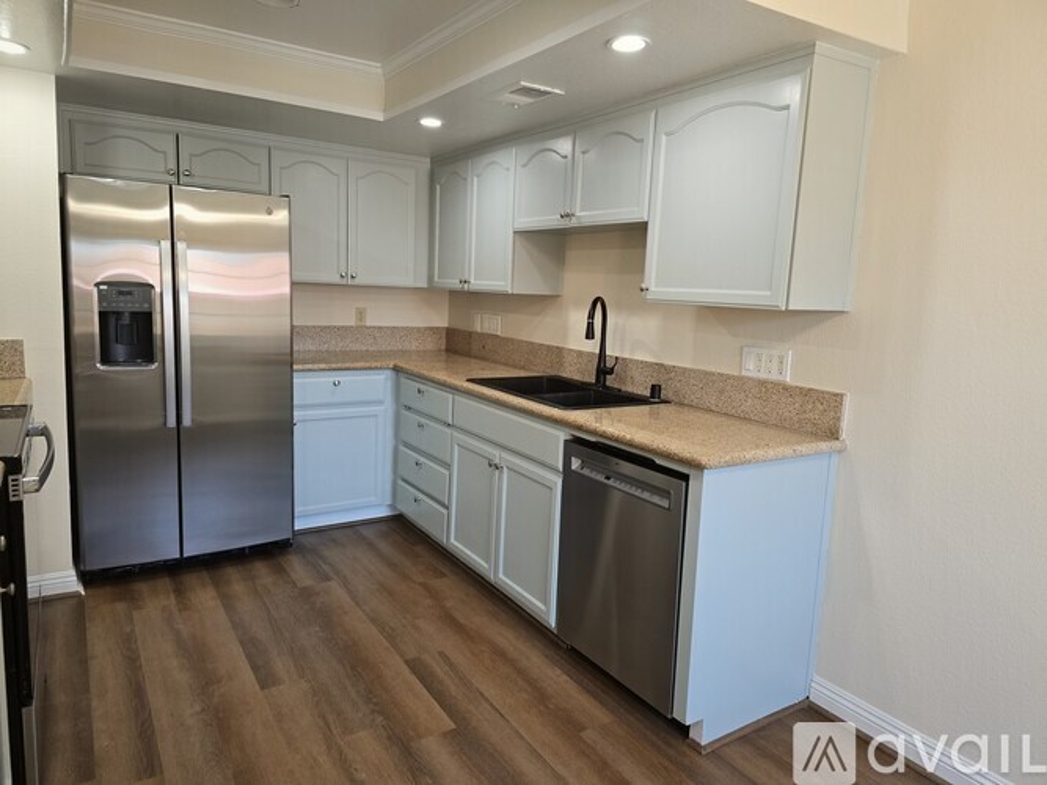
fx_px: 696
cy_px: 392
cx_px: 524
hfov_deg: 73.9
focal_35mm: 23
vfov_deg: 58.9
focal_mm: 6.3
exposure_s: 1/120
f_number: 1.7
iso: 320
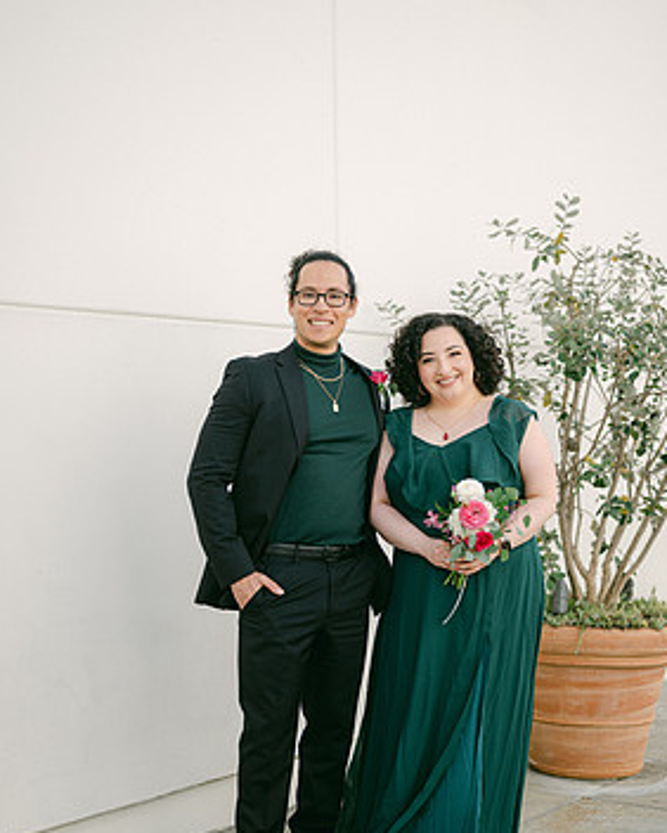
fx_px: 1479
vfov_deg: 31.4
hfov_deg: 25.4
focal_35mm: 60
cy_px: 483
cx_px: 352
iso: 80
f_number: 1.8
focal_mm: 50
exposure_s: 1/3200
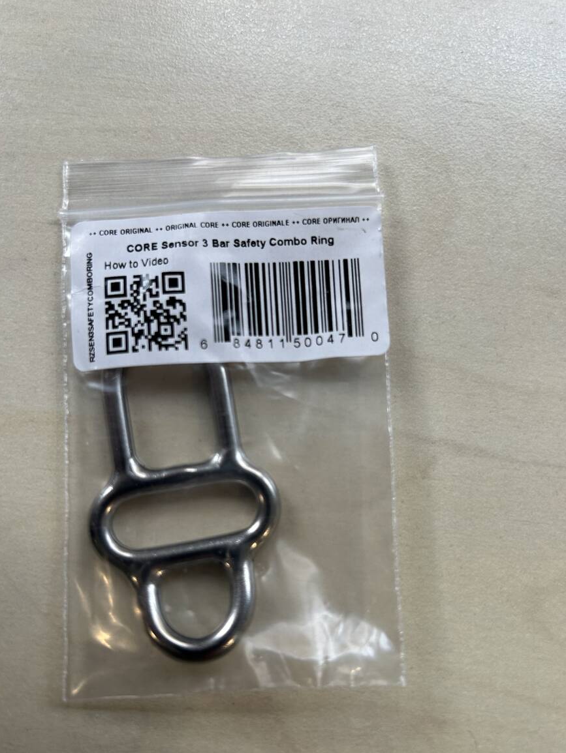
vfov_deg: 59.8
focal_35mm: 30
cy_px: 421
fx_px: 654
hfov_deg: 46.8
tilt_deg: -83.0
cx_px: 268
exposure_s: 1/121
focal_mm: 5.7
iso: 80
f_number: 1.5
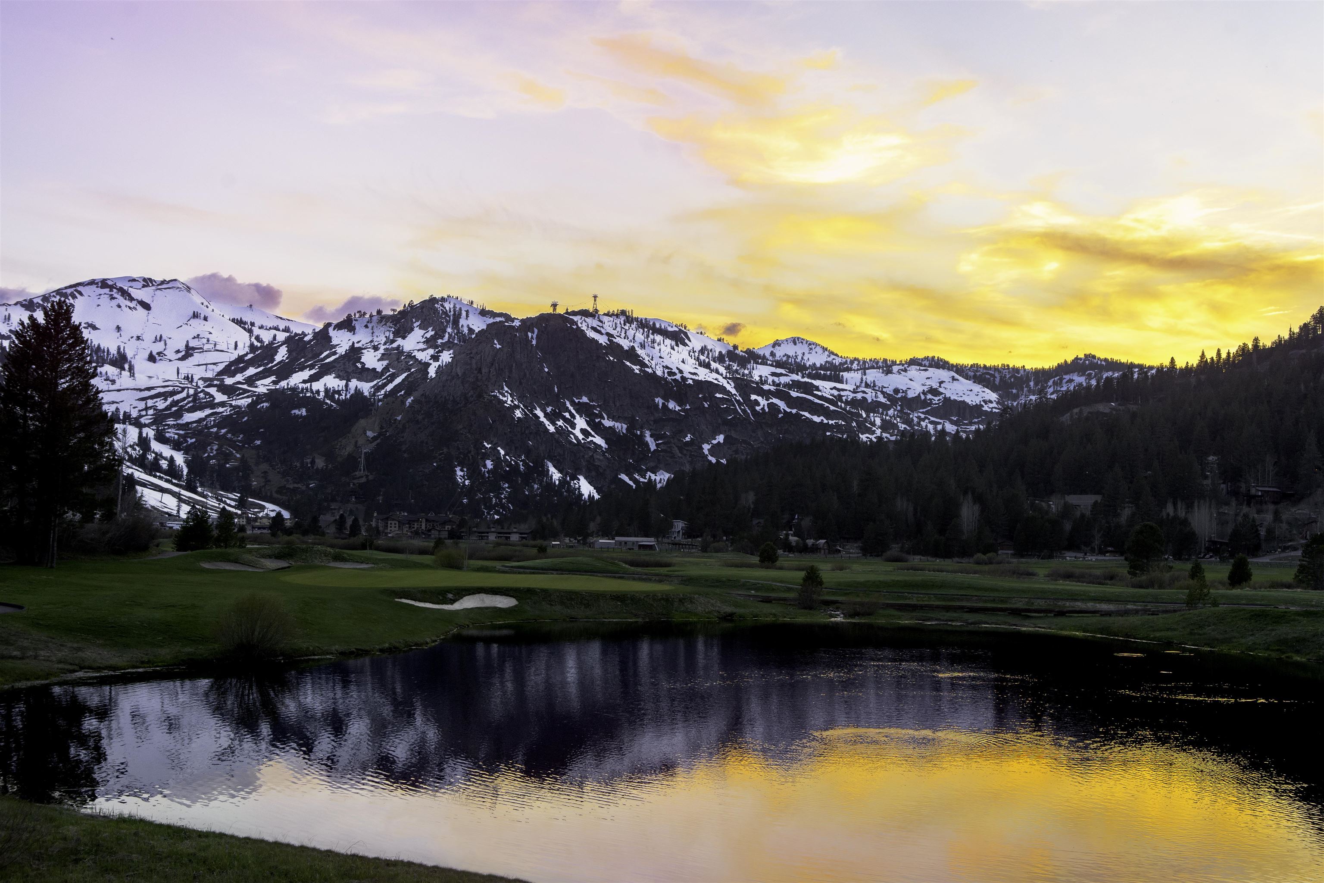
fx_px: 1545
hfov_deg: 46.4
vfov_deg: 31.9
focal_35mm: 42
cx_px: 662
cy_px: 442
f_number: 7.1
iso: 400
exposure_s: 1/160
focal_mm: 42
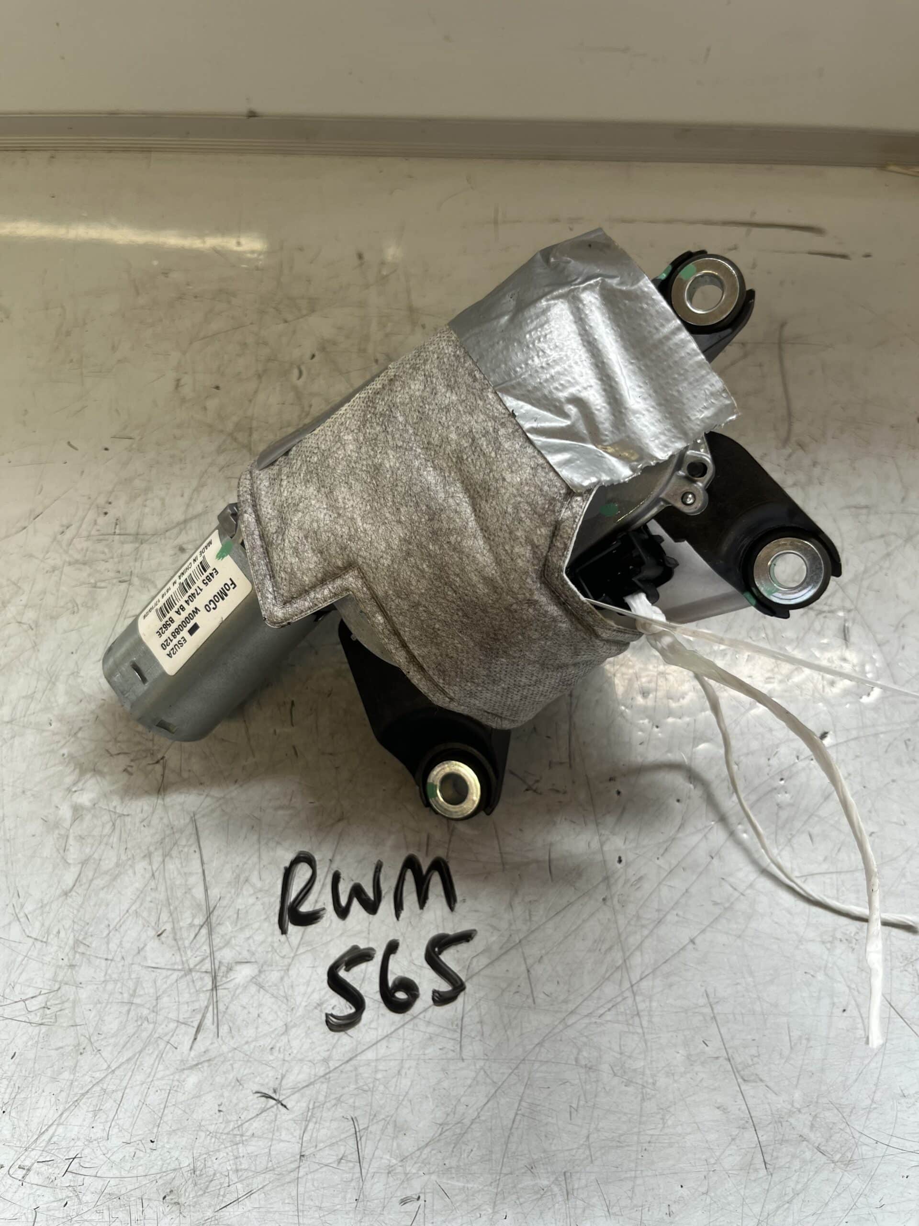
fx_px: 920
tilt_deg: -62.8
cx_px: 460
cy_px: 613
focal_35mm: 26
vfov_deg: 67.3
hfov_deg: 53.1
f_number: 1.6
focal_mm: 5.1
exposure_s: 1/122
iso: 64
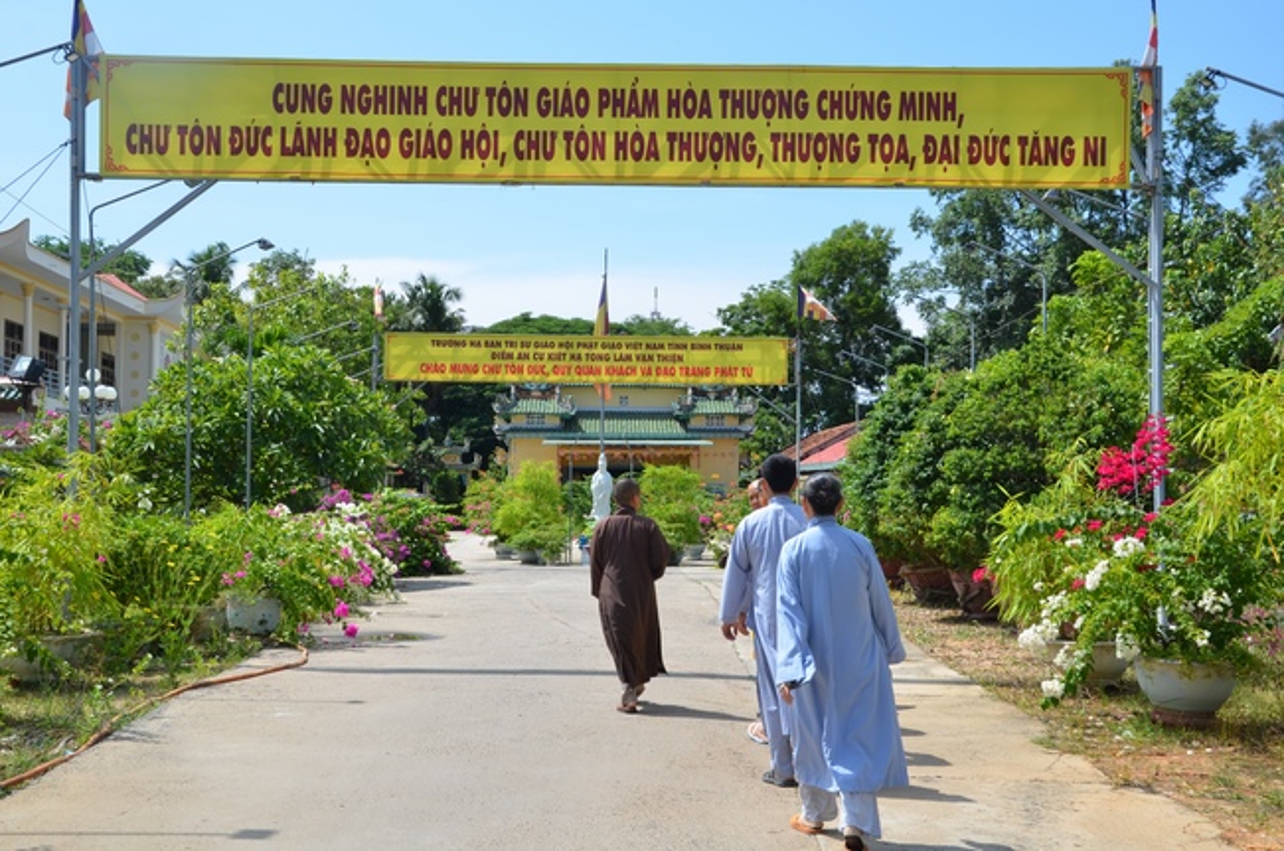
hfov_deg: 41.2
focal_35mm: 48
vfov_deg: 28.0
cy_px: 426
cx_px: 642
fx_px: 1709
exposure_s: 1/400
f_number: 10
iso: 250
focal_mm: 32
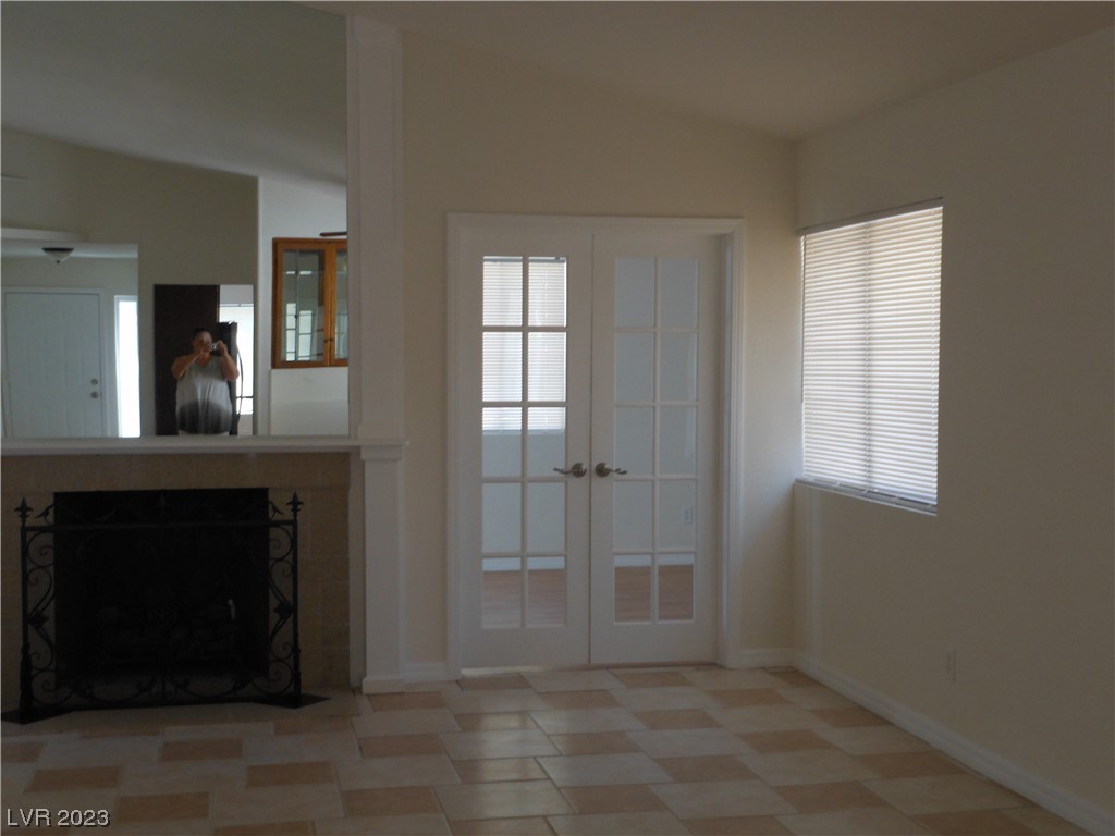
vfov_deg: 32.2
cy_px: 418
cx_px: 558
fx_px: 1449
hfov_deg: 42.1
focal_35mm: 45
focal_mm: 8.1
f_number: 4.6
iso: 160
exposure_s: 1/30
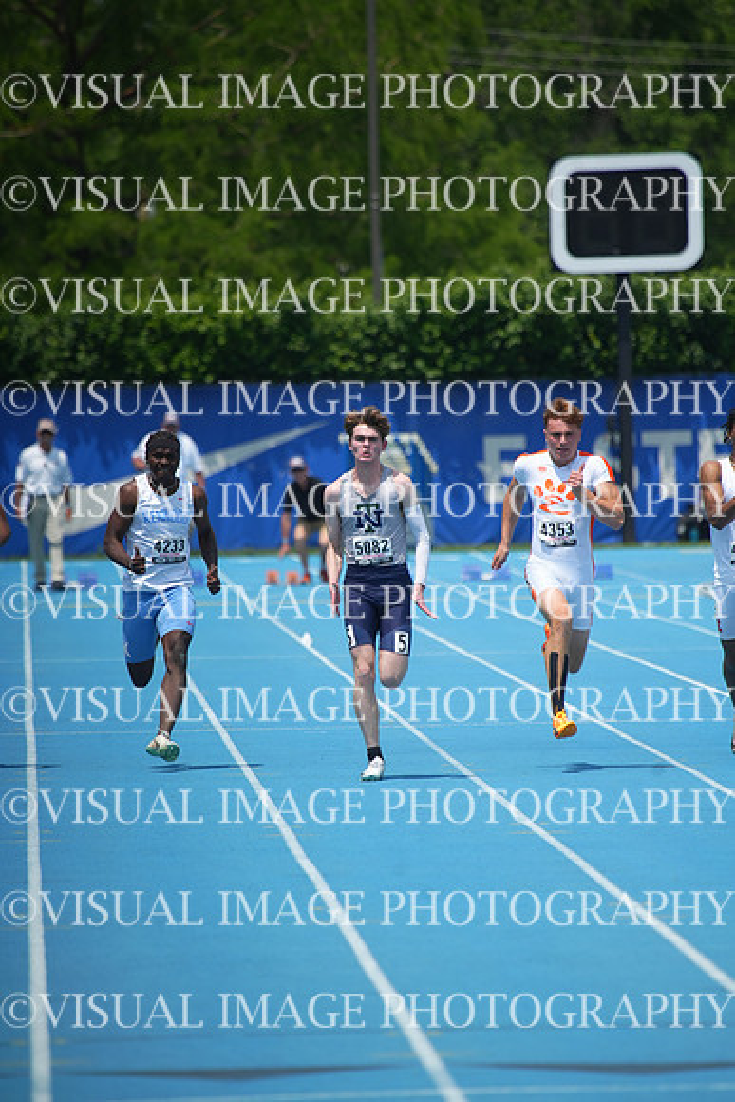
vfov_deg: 5.2
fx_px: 12242
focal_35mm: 400
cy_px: 551
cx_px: 368
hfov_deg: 3.4
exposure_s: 1/2500
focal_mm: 400
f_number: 5.6
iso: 400
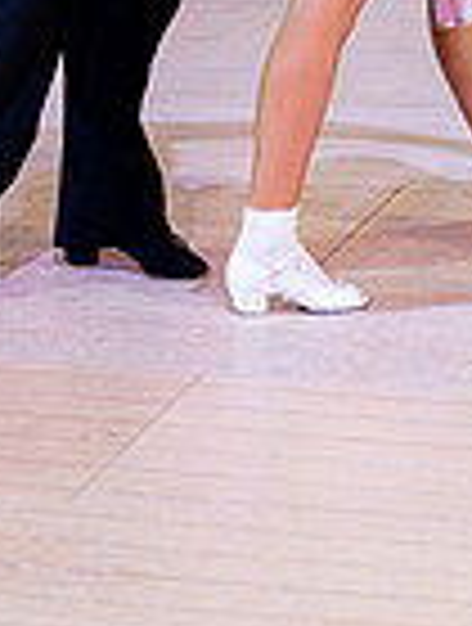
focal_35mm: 211
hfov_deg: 7.1
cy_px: -365
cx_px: 243
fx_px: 3819
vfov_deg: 9.1
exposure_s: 1/400
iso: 3200
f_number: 2.8
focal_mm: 68
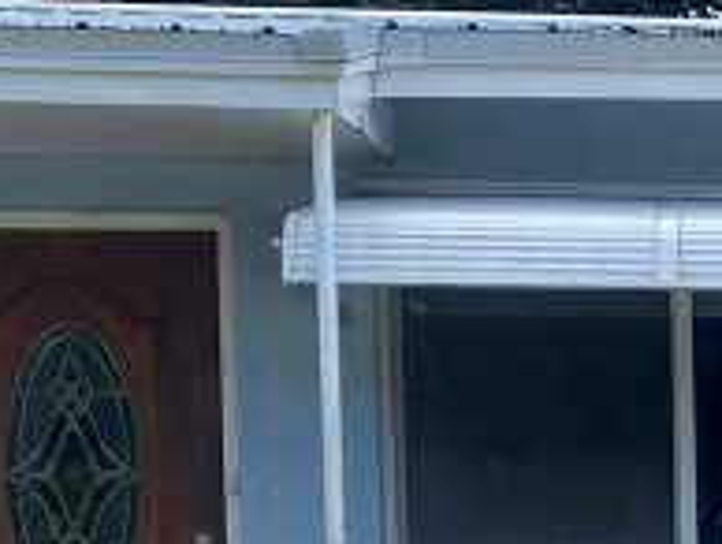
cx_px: 1172
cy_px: 600
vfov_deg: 13.6
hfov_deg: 16.3
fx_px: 2235
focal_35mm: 107
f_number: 1.8
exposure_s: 1/1429
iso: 32
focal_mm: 4.25
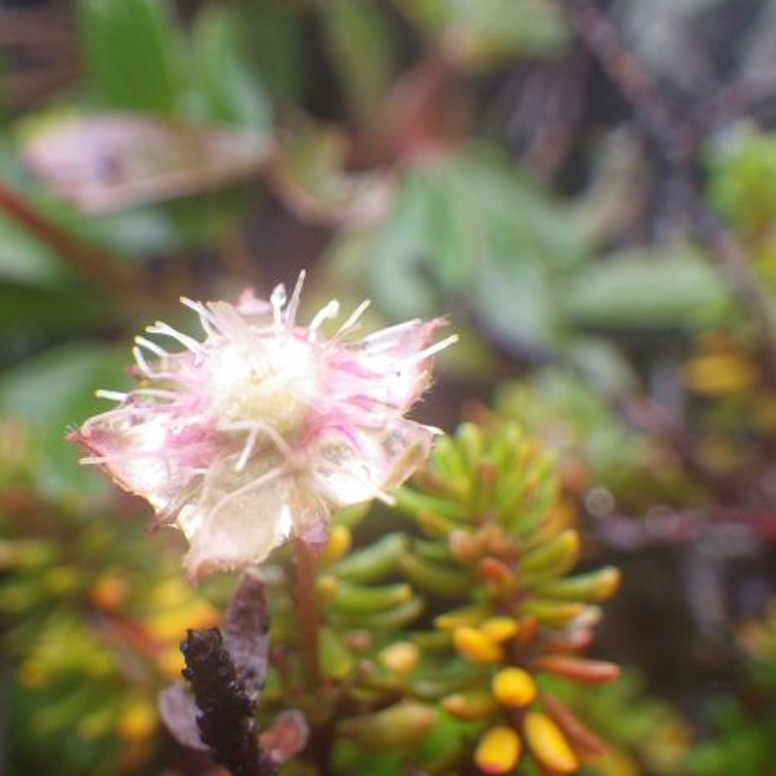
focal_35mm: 52
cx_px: 287
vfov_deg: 32.7
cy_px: 442
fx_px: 1319
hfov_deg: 32.6
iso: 125
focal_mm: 6.1
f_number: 3.8
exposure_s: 1/60
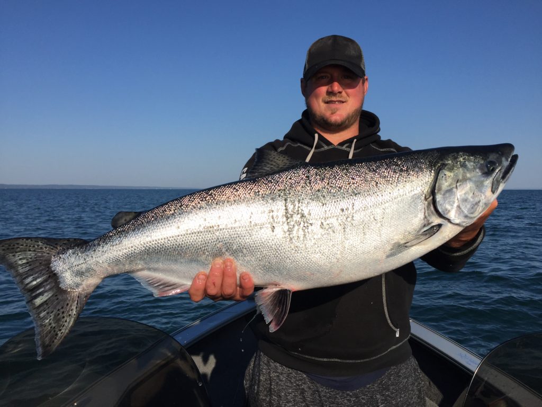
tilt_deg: -2.0
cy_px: 204
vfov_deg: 48.2
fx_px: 454
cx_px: 271
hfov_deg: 61.7
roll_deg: -0.2
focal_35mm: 29
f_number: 2.2
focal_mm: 4.15
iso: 32
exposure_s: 1/3968
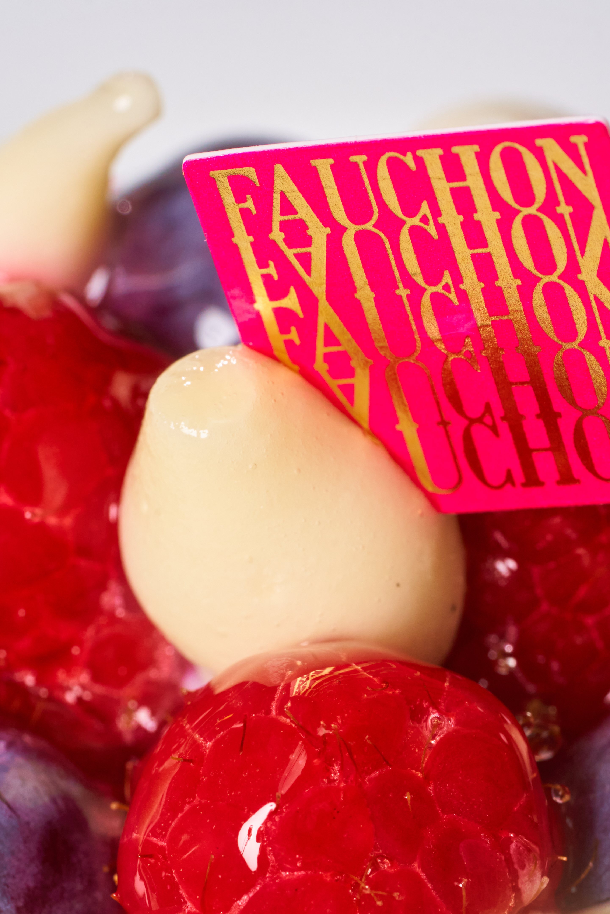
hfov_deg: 8.3
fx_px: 4217
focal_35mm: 166
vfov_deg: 12.3
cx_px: 267
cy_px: 815
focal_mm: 90
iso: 400
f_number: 11
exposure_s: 1/125
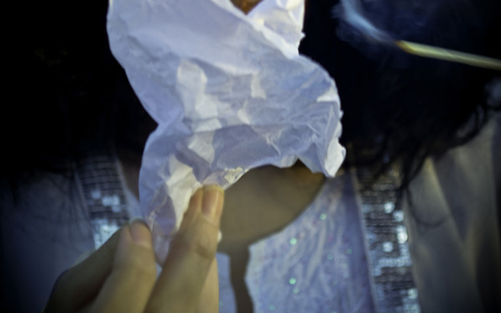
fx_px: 1731
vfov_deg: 10.3
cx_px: 251
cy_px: 61
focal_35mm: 127
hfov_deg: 16.5
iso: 200
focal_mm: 55
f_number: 5.6
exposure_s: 1/100
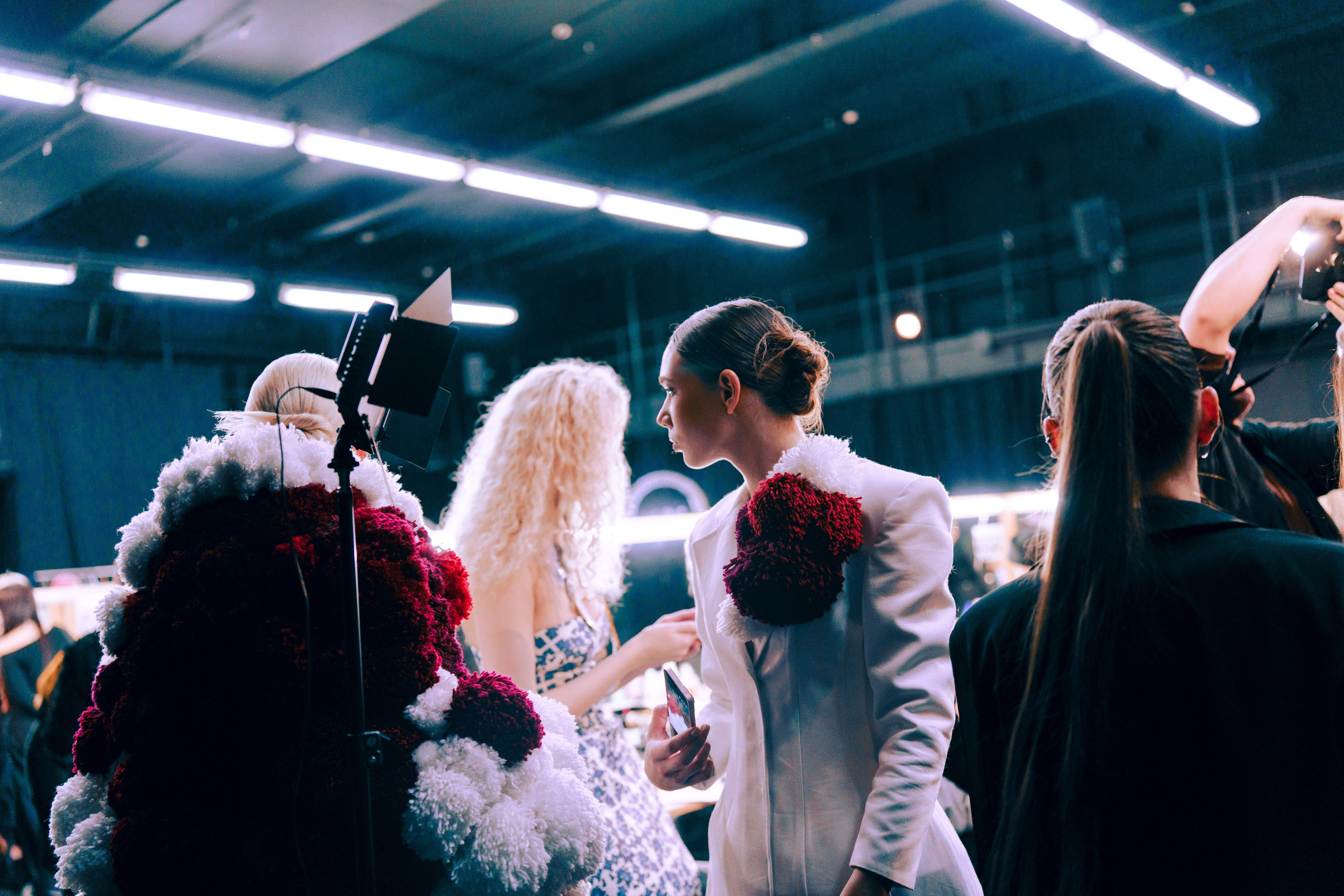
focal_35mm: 35
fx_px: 1307
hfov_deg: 54.4
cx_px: 672
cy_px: 448
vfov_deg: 37.9
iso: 800
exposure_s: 1/200
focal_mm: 35
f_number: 2
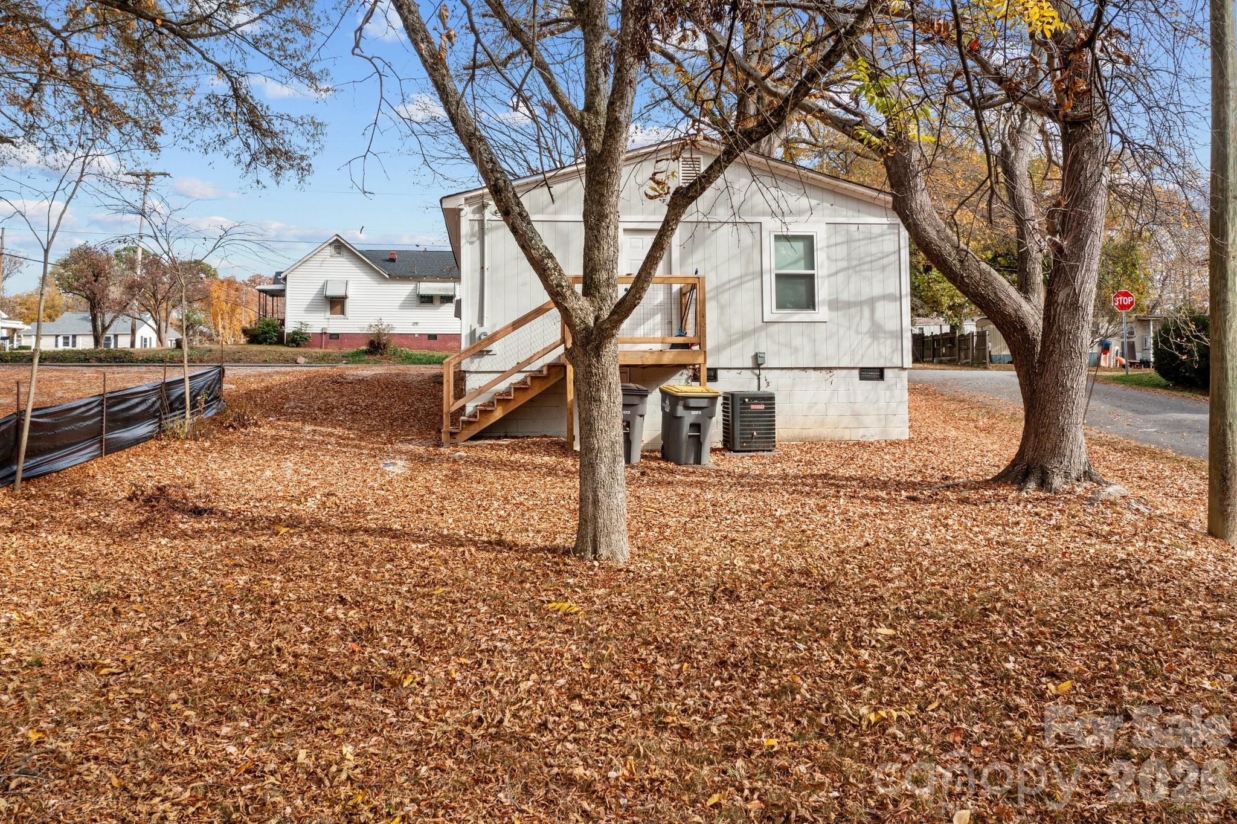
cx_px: 618
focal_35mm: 28
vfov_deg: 46.4
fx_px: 962
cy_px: 412
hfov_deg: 65.5
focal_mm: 10.26
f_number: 5
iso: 100
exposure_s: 1/200
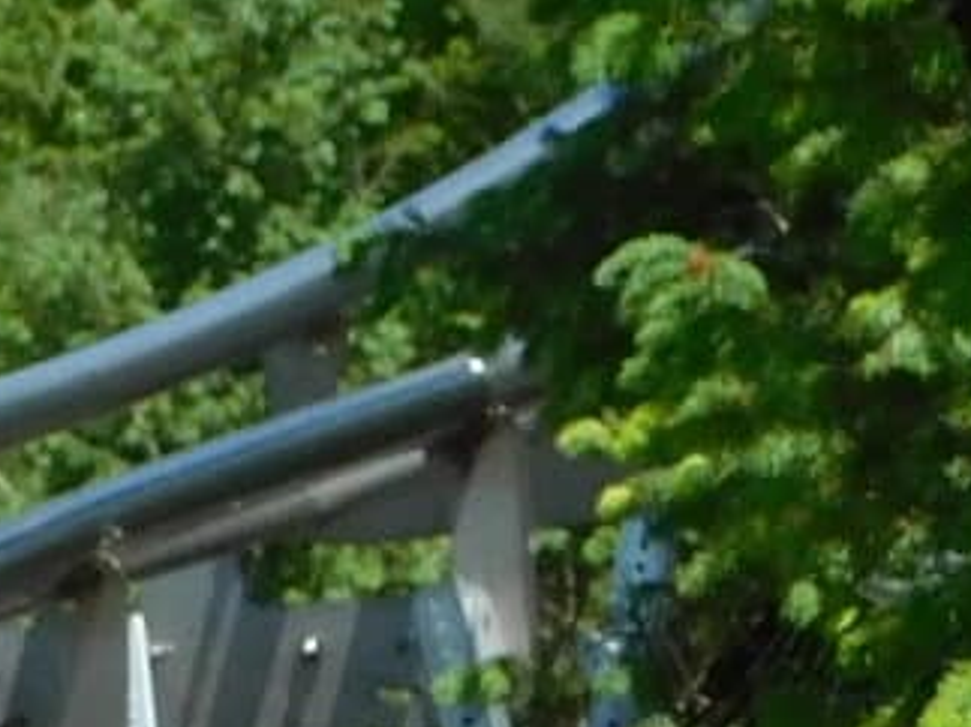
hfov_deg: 2.1
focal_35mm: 911
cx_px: -2453
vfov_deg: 1.6
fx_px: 25545
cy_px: 1703
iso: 125
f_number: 4.8
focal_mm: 20.3
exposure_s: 1/640
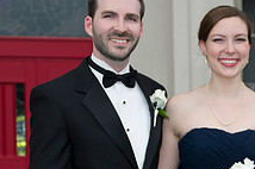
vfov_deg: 11.9
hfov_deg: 17.7
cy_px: 146
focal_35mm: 114
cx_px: 228
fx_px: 806
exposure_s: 1/125
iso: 200
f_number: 4
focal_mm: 42
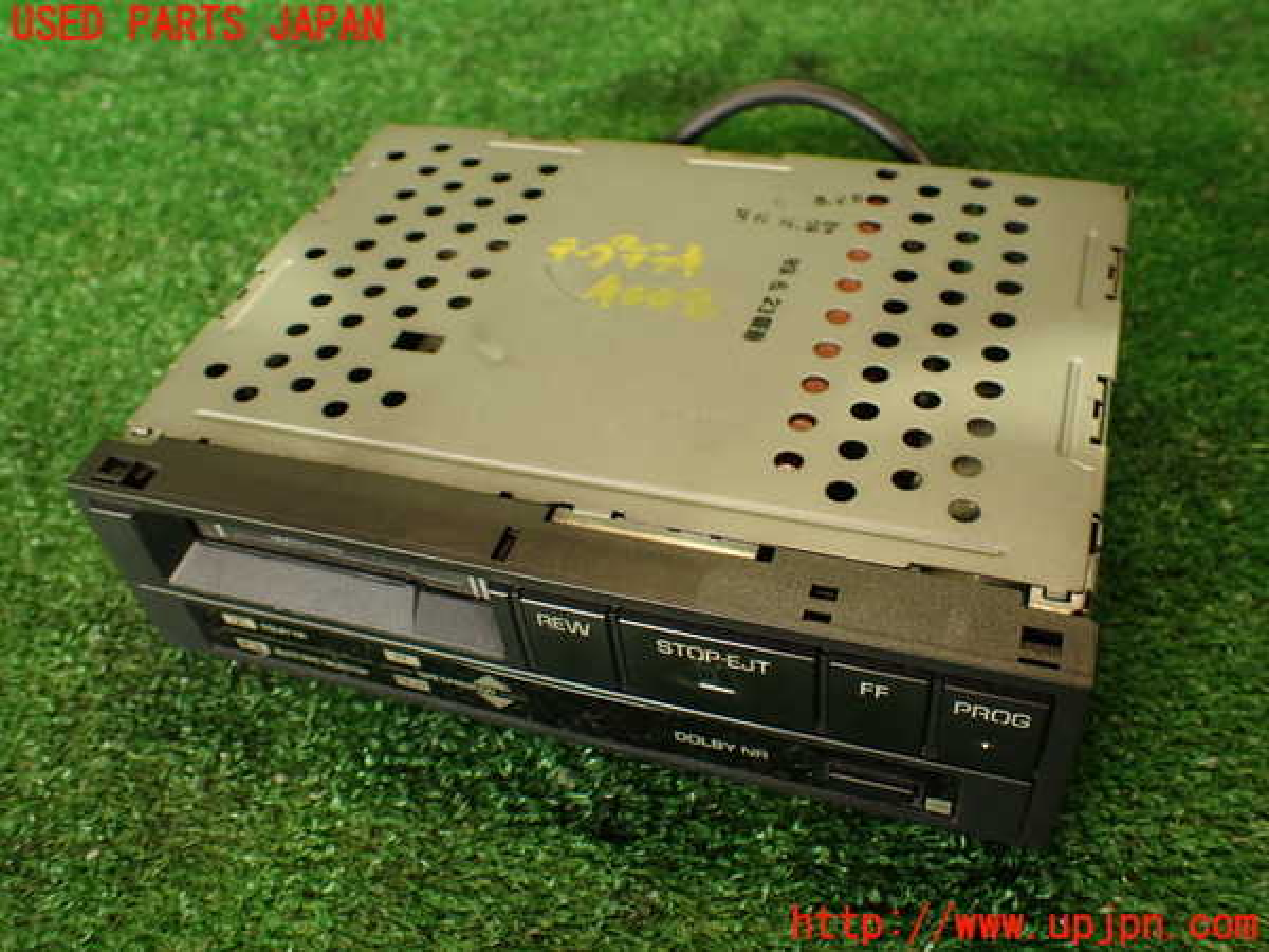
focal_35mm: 32
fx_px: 1173
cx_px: 634
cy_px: 476
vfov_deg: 44.2
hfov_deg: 56.8
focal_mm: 5.79
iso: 200
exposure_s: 1/40
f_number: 2.4
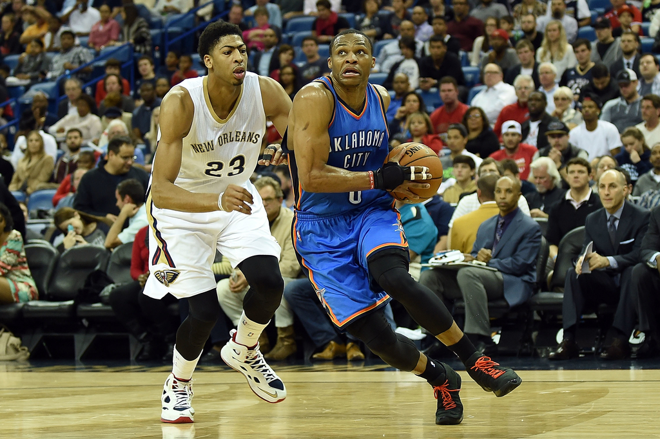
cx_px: 330
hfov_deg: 28.9
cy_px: 220
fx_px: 1283
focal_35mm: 70
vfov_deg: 19.4
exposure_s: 1/1000
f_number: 2.8
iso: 2500
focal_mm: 70
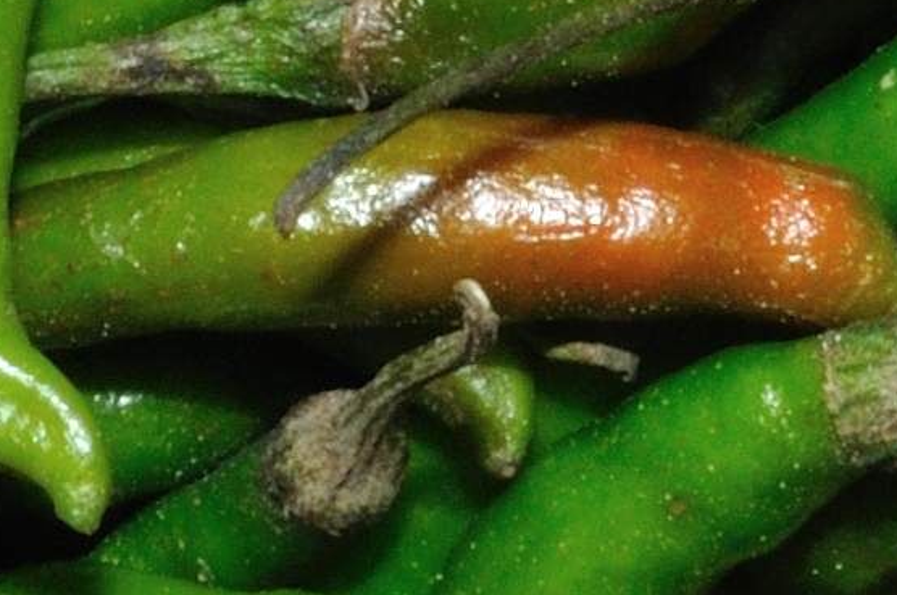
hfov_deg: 3.4
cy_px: -1337
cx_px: 737
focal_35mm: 602
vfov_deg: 2.3
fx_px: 14978
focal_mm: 52
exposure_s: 1/125
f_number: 22
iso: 200
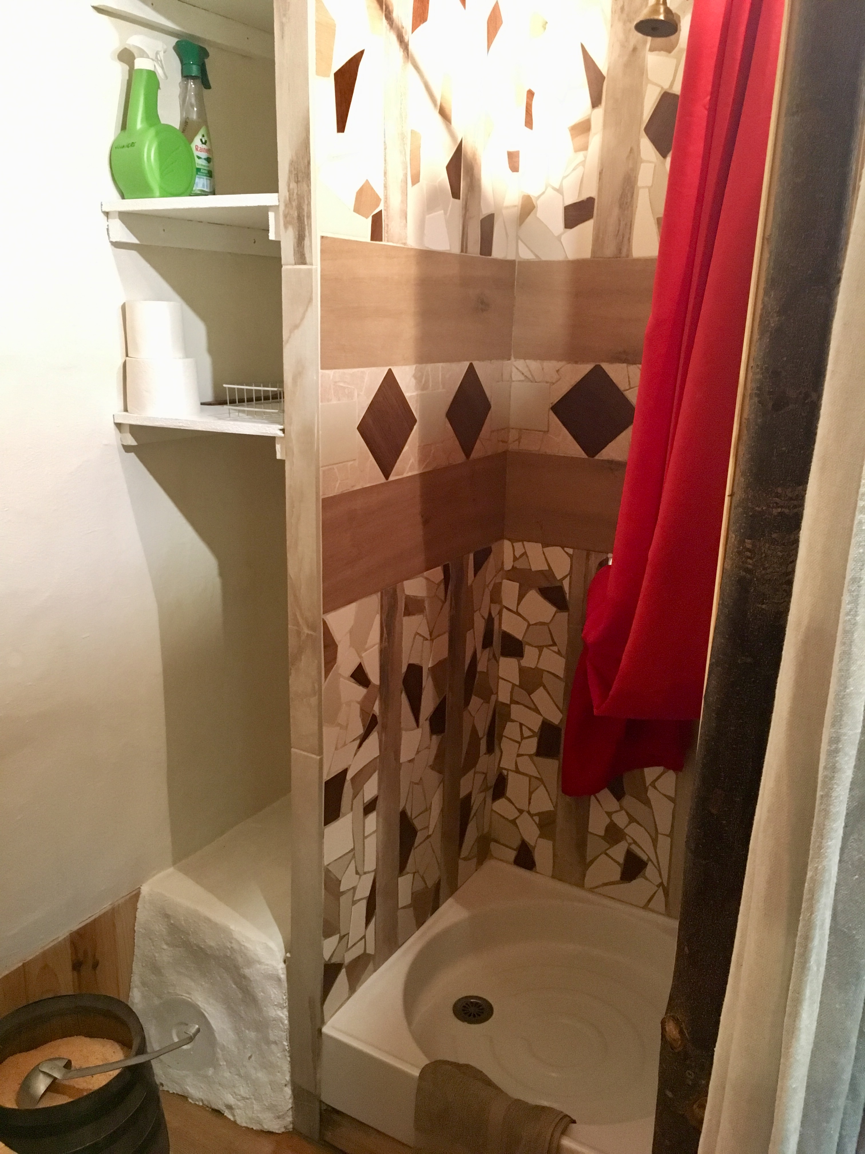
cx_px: 432
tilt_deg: -14.9
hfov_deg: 48.2
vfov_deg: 61.7
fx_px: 966
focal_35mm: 29
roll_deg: -2.6
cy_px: 577
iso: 250
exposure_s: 1/17
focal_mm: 4.15
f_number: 2.2
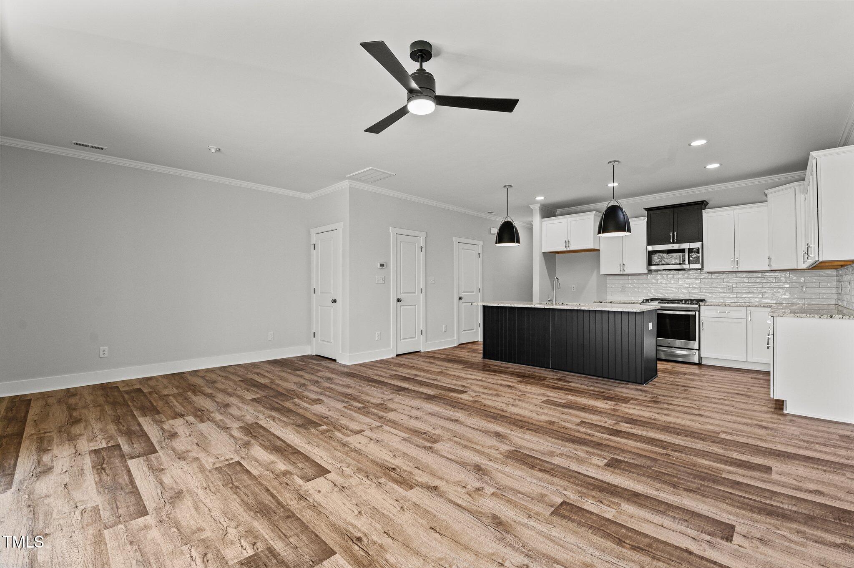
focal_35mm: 15
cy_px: 284
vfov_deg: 77.2
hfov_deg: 100.4
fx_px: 356
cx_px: 427
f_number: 6.3
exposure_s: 1/20
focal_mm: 15
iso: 400
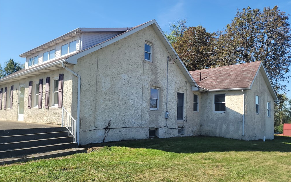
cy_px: 101
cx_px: 146
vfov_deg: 45.9
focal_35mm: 27
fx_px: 214
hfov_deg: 68.4
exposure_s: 1/599
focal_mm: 7
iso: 20
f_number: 1.8
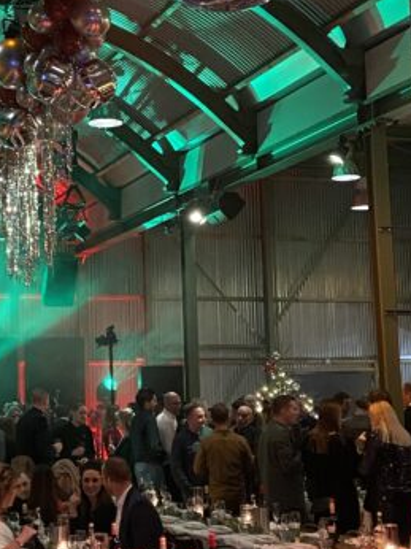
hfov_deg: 19.0
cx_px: 124
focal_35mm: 77
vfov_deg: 25.3
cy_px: 240
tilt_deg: +9.1
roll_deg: +0.8
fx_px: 1220
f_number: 1.8
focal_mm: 4.25
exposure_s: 1/30
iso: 800
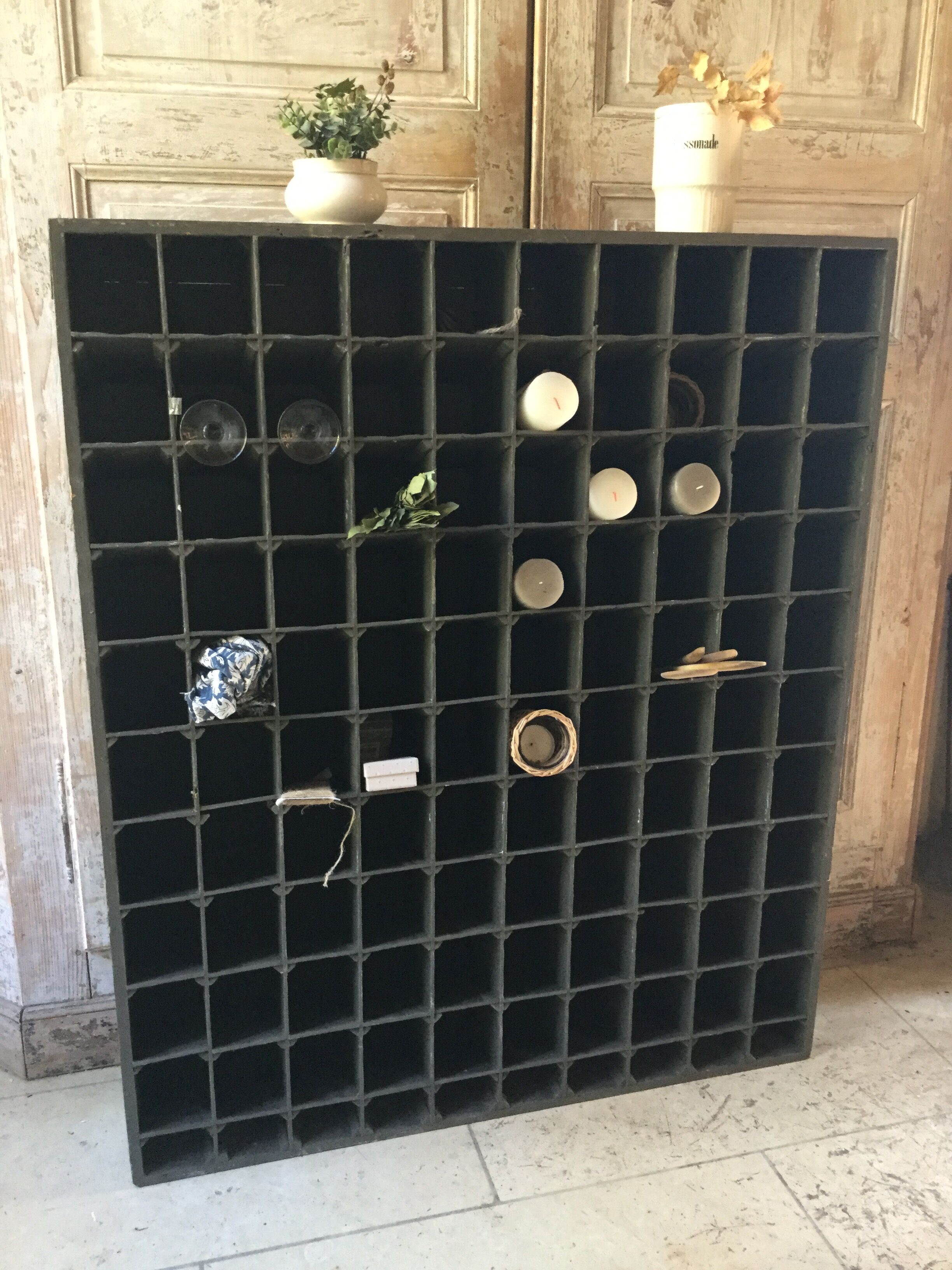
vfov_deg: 58.4
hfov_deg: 45.4
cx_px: 476
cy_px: 635
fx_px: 1137
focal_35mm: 31
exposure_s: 1/33
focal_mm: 3.3
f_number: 2.4
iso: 200
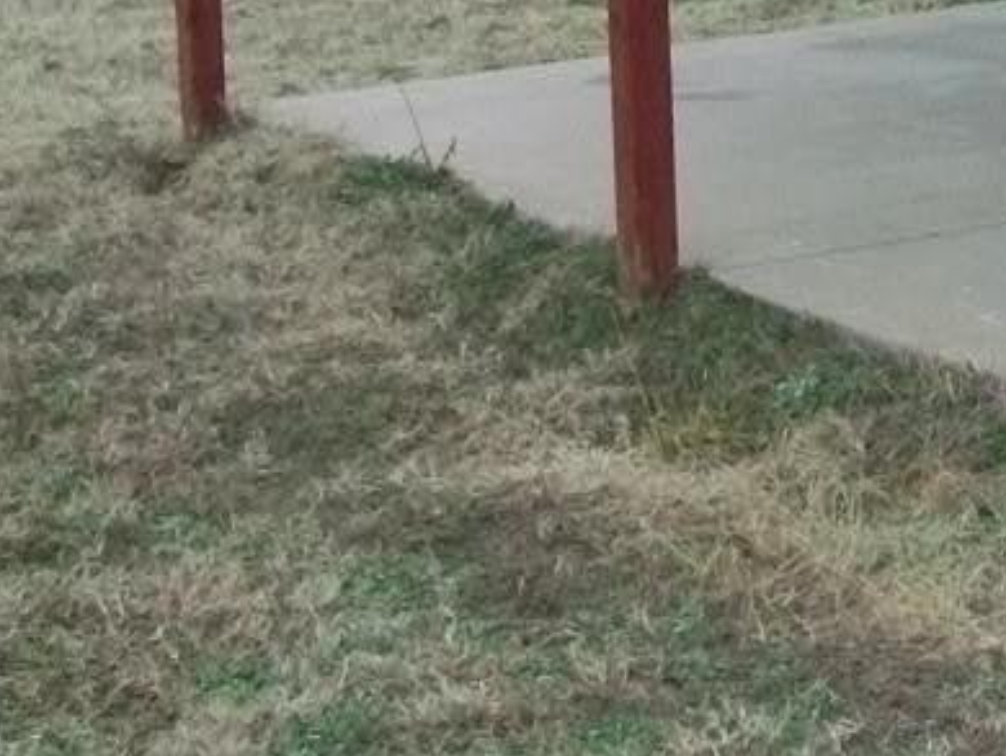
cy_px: -188
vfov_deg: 13.7
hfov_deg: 16.6
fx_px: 3053
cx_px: 1599
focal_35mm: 105
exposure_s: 1/500
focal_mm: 5.7
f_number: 2.8
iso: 266
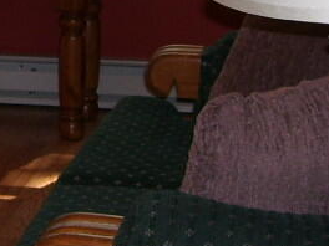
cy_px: 58
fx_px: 1597
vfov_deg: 8.8
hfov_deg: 11.4
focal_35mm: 168
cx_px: -121
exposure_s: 1/60
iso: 80
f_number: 2.7
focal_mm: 6
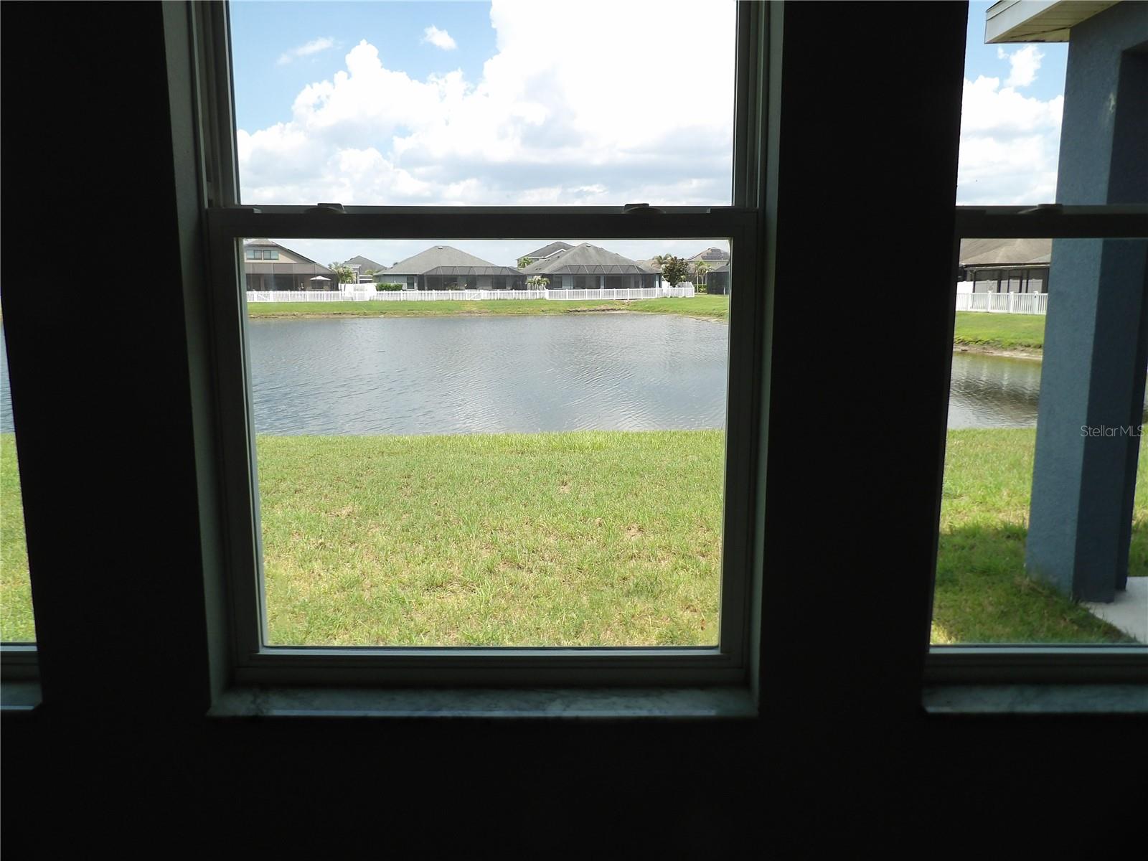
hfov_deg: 71.6
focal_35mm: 24
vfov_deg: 56.8
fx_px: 796
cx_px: 574
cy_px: 430
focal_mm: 4.3
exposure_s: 1/445
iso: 100
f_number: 3.2
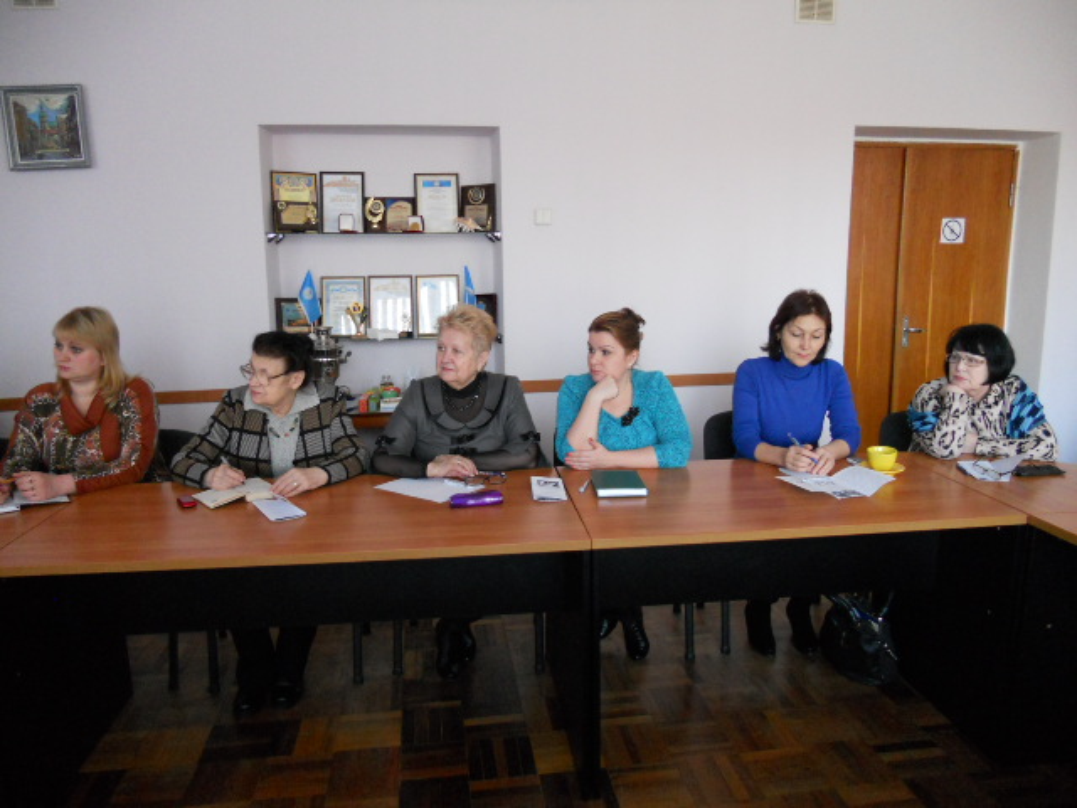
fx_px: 840
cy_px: 404
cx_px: 538
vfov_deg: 51.4
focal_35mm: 27
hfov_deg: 65.3
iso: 400
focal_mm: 4.9
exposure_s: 1/30
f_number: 3.2
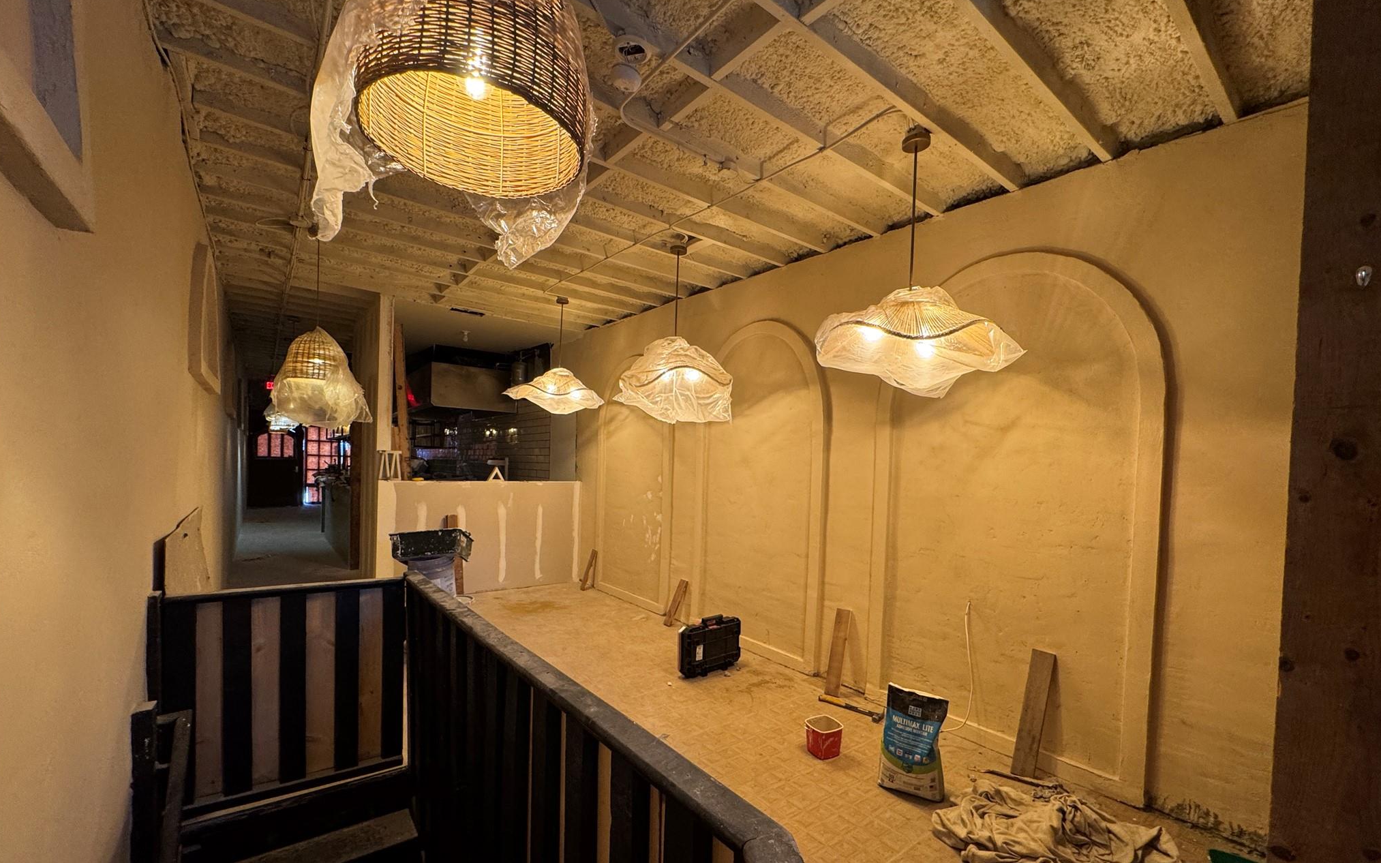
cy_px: 482
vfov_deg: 74.5
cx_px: 690
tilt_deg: -2.0
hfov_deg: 101.5
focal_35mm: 15
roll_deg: -1.3
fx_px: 565
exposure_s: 1/60
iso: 200
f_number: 2.2
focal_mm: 2.22
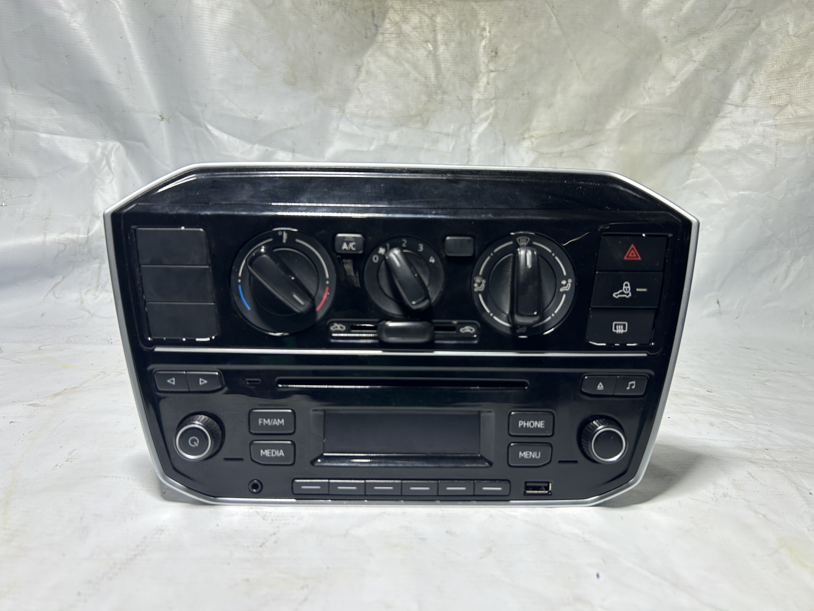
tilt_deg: -9.1
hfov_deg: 67.3
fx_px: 611
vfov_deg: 53.1
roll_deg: -1.7
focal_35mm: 26
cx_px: 407
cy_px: 306
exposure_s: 1/355
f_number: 1.5
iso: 50
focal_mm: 5.7
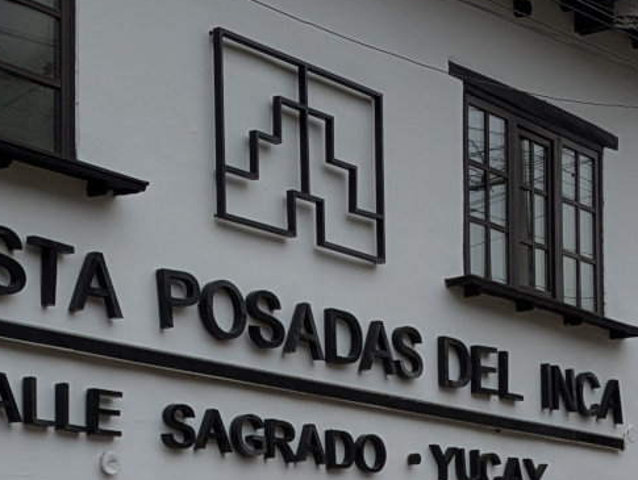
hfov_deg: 19.0
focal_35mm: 103
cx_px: 355
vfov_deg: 14.2
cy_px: 494
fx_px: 1901
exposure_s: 1/120
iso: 64
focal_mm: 5.43
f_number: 1.89
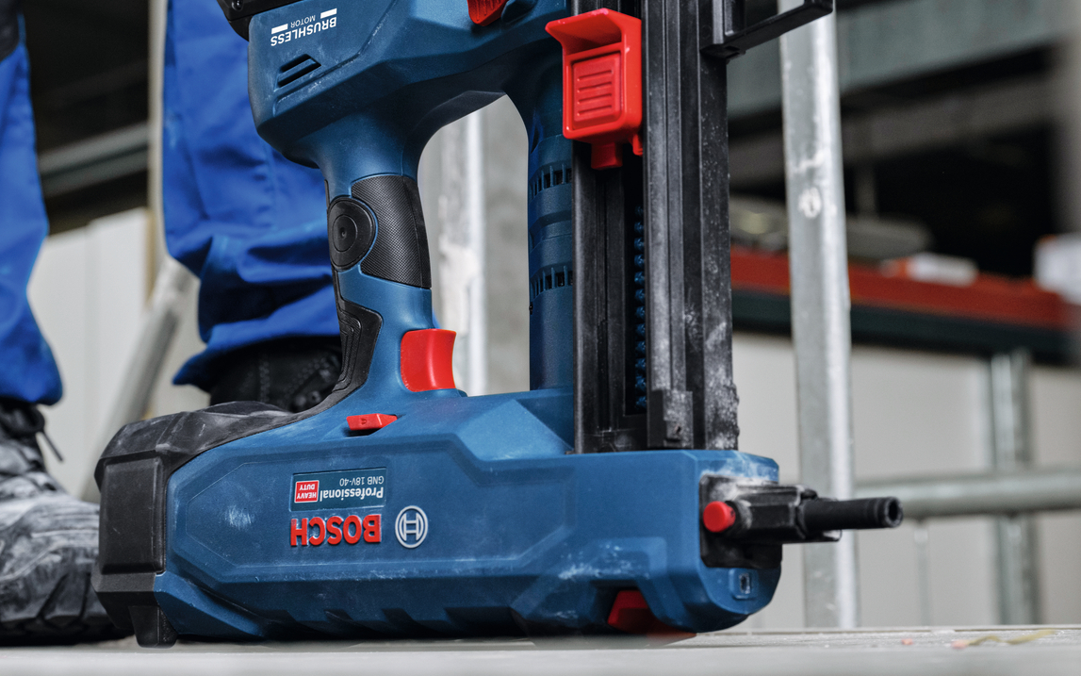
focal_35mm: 76
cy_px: 260
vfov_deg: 17.1
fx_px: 2239
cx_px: 456
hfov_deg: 27.1
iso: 800
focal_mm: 57
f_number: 5.6
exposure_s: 1/125
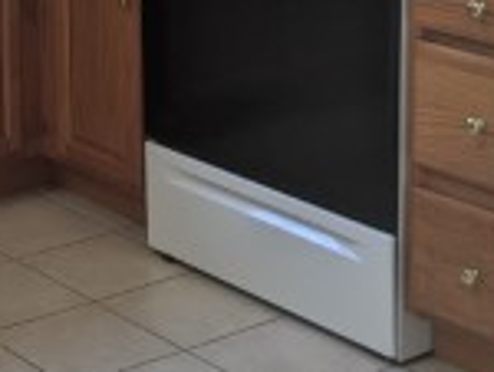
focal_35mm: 115
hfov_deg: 16.6
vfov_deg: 12.8
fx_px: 1644
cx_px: -40
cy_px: 0
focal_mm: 4.44
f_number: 1.8
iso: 54
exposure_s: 1/59.9
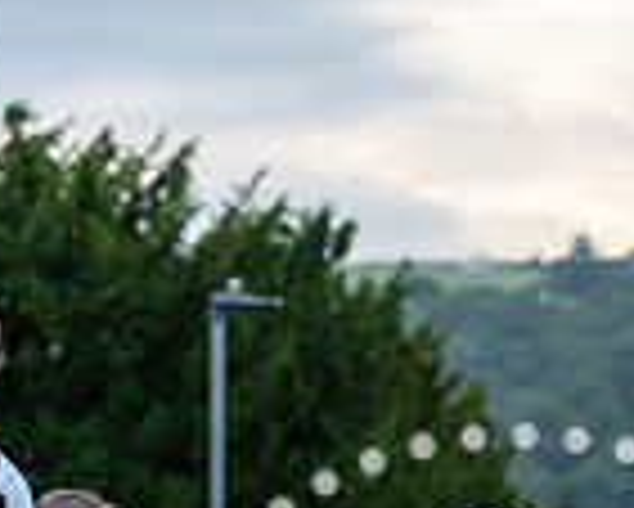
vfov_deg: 5.4
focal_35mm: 285
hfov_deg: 6.8
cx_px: 603
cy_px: 463
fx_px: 5351
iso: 640
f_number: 3.2
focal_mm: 95
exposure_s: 1/640
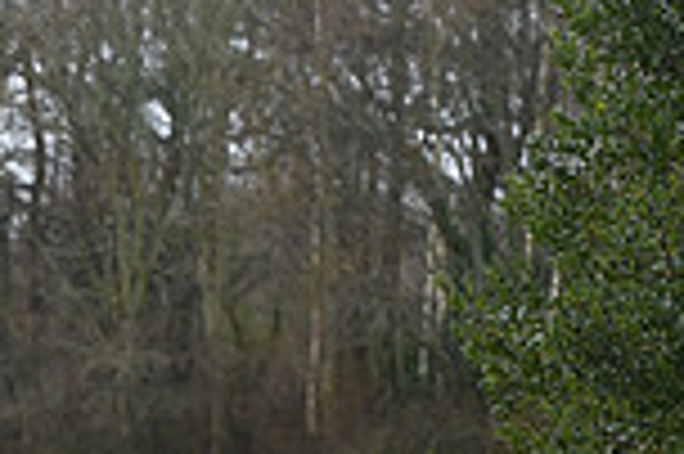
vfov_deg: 4.2
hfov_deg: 6.2
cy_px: 634
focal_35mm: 325
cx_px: -558
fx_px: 6168
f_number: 4.5
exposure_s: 1/1250
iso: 2500
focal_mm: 85
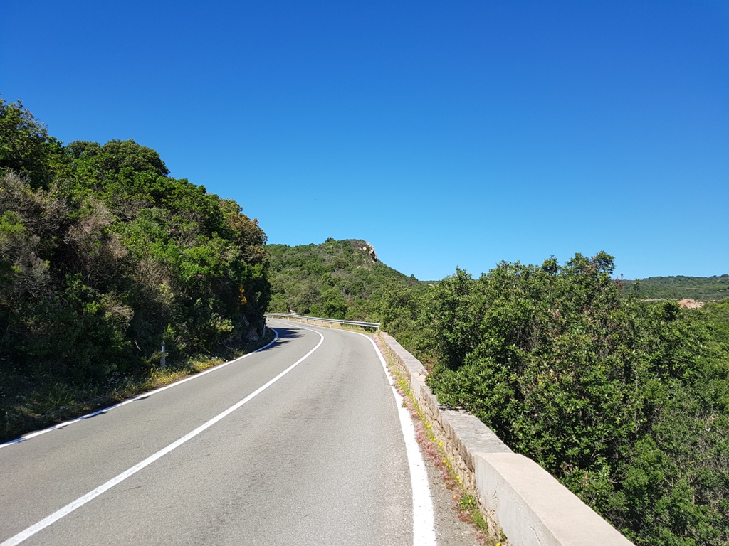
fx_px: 548
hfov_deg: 67.3
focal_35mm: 26
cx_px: 364
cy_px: 273
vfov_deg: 53.1
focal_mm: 4.2
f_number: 1.7
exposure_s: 1/1928
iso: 50
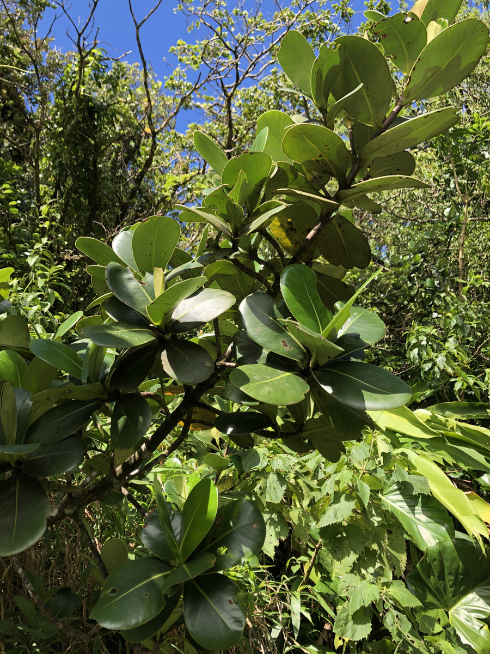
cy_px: 327
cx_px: 245
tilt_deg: +15.9
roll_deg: -1.9
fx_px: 528
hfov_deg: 49.7
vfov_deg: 63.4
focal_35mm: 28
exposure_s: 1/495
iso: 20
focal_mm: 4
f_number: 1.8
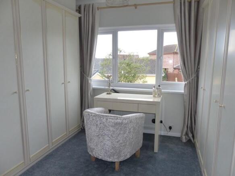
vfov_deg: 54.9
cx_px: 118
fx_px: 170
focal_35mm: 25
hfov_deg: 69.4
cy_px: 88
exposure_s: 1/40
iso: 100
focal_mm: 4.5
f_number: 2.8
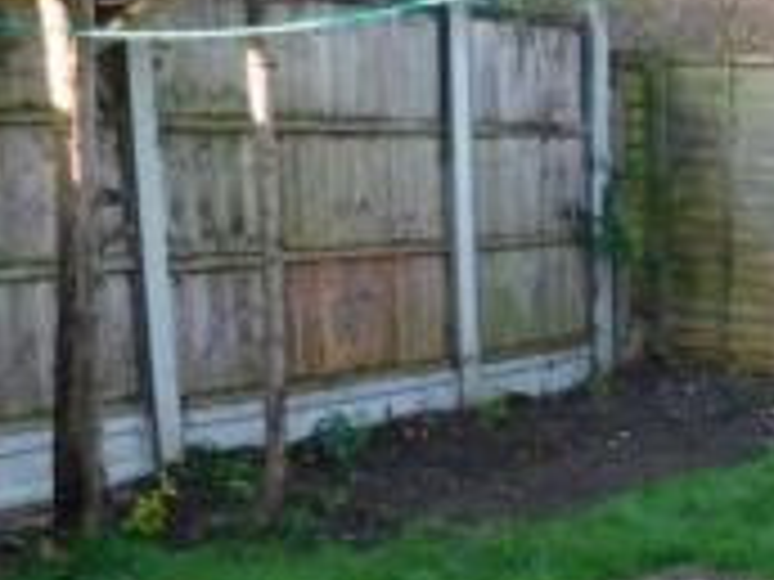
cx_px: 1019
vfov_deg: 18.6
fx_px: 1744
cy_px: 515
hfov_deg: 22.3
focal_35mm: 78
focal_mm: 4
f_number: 3
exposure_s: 1/125
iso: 125
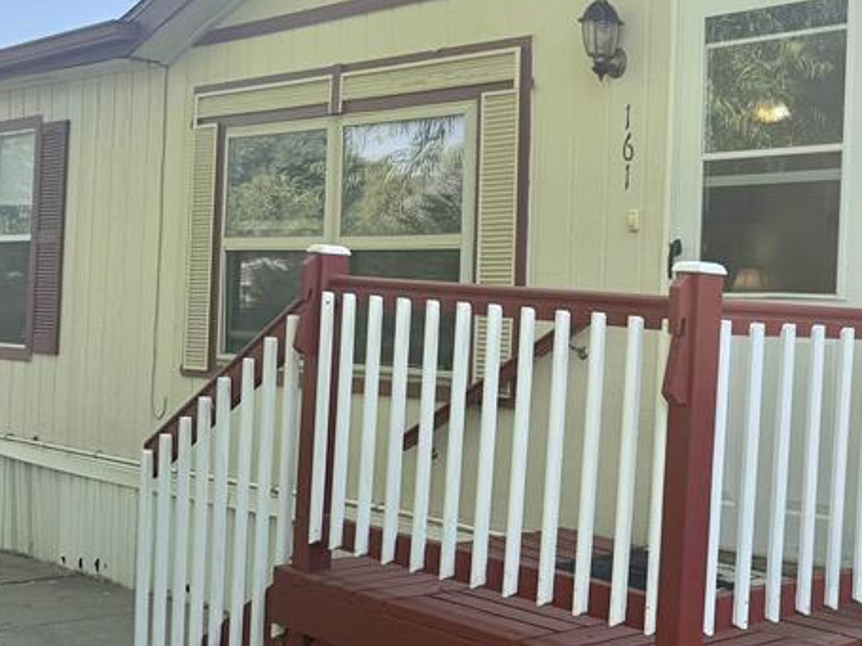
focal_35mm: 54
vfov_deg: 27.0
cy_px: 316
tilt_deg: +0.5
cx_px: 807
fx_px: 1344
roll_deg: -3.1
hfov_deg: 33.3
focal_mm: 6.76
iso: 100
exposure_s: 1/1618
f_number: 1.78
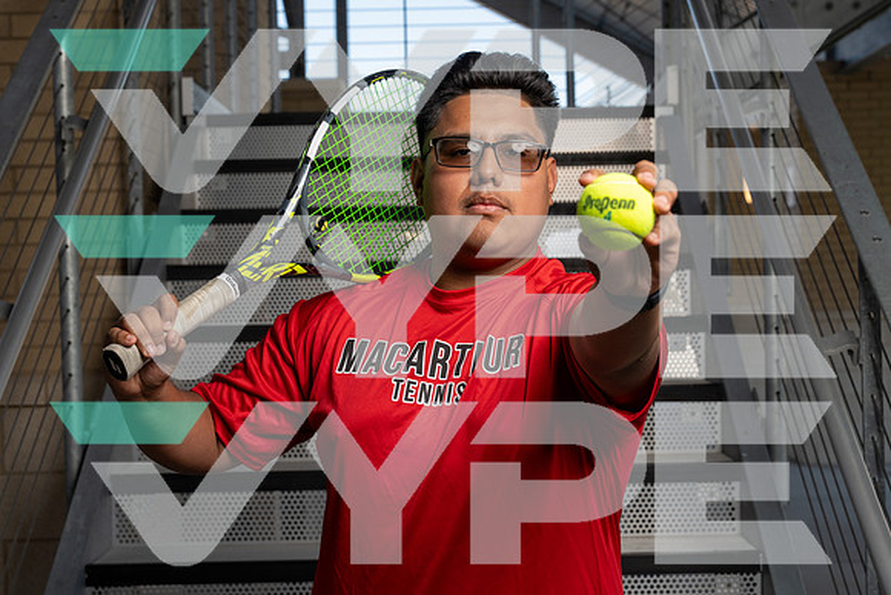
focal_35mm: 70
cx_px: 446
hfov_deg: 28.8
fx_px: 1733
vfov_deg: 19.5
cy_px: 298
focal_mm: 70
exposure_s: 1/250
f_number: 8
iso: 200
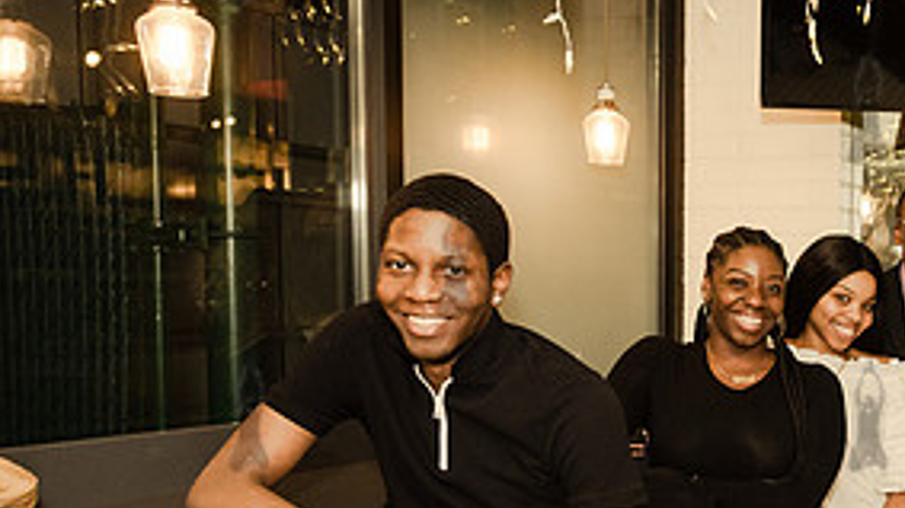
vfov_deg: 22.3
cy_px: 414
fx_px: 1271
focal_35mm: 53
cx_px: 867
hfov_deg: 36.0
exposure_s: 1/320
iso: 1250
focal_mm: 24
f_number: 4.5
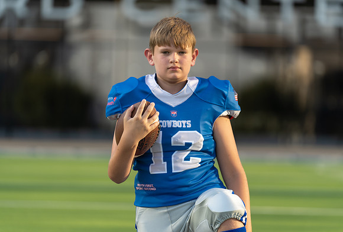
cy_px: 116
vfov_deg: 7.1
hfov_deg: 10.5
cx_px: 174
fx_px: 1870
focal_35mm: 195
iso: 100
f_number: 2.8
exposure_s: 1/640
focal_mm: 187
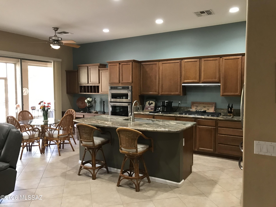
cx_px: 138
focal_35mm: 28
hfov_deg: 63.4
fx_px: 223
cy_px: 104
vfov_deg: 49.7
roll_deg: -0.5
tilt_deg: -3.7
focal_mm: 3.99
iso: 100
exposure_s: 1/15
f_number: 1.8
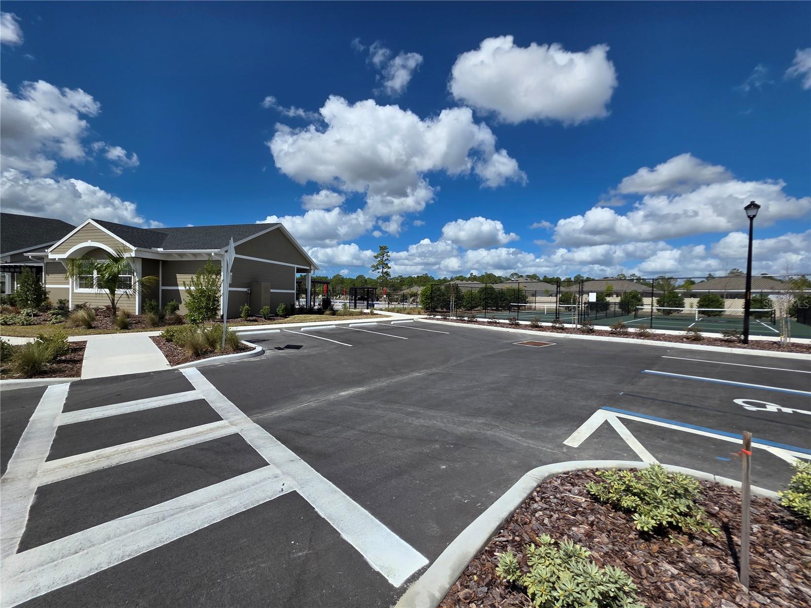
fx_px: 305
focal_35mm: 13
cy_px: 304
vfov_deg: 89.9
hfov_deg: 106.2
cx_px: 406
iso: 40
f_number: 1.9
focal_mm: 2.2
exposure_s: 1/4413
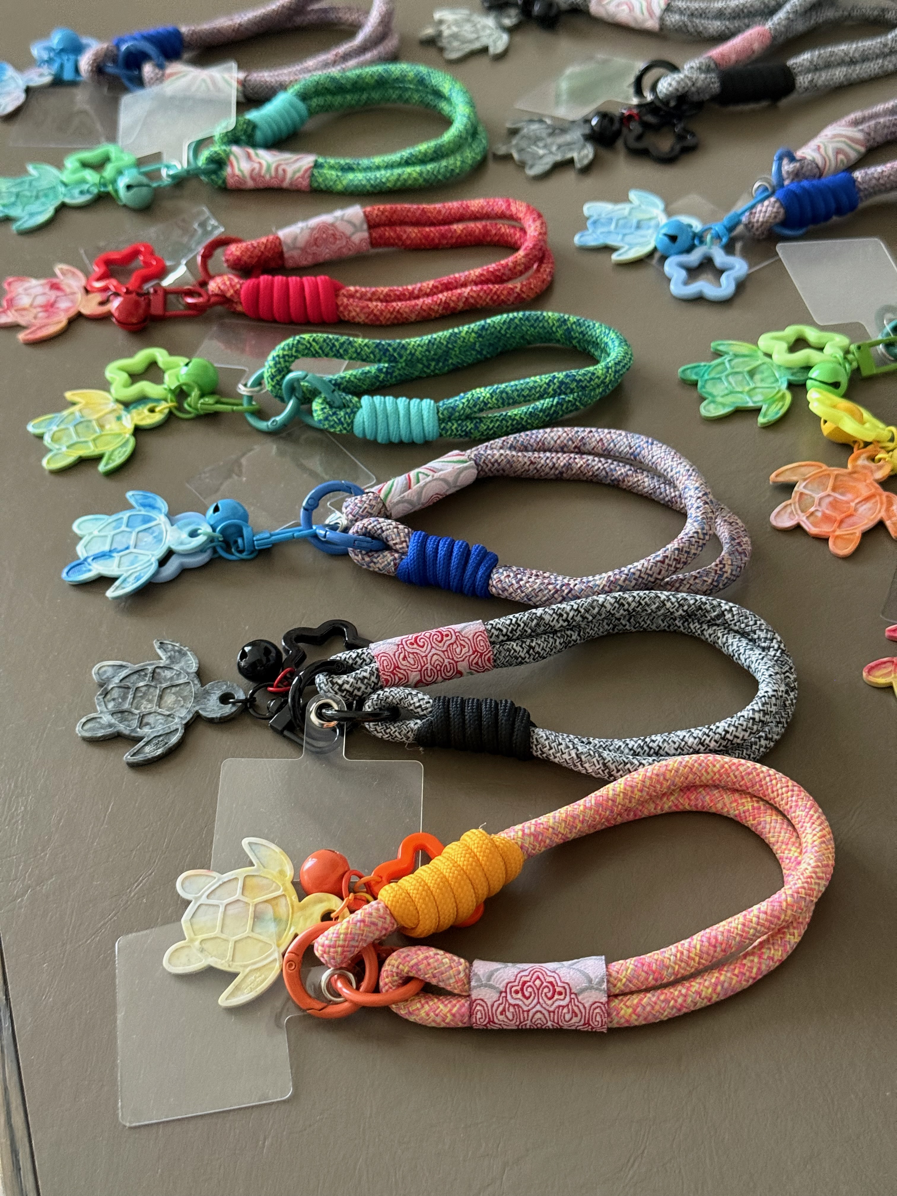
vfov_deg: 39.7
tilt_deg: -45.4
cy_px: 598
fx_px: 1658
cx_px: 448
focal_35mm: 48
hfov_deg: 30.3
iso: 250
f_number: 1.78
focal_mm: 6.76
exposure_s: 1/52
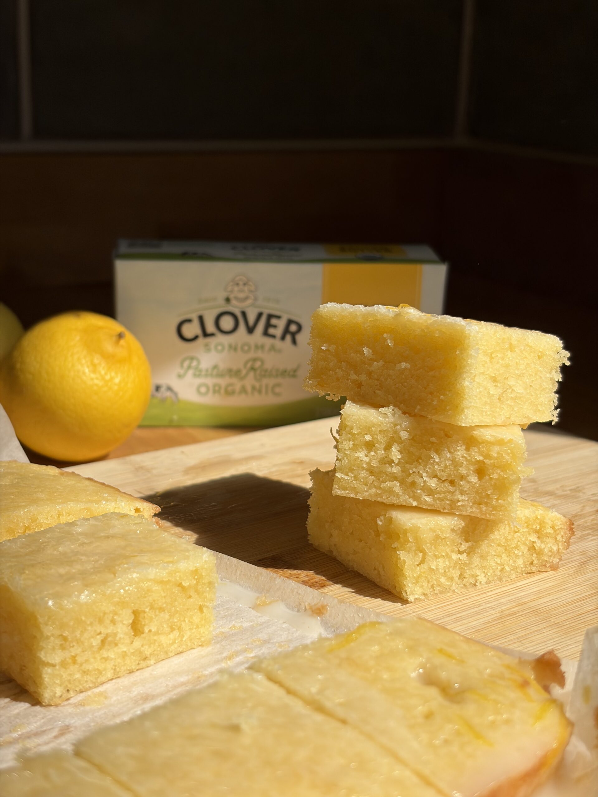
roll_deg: -1.9
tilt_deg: -14.6
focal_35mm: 52
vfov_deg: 36.8
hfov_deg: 28.0
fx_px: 1198
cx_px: 299
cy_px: 398
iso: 40
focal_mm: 5.96
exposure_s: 1/3125
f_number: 1.6
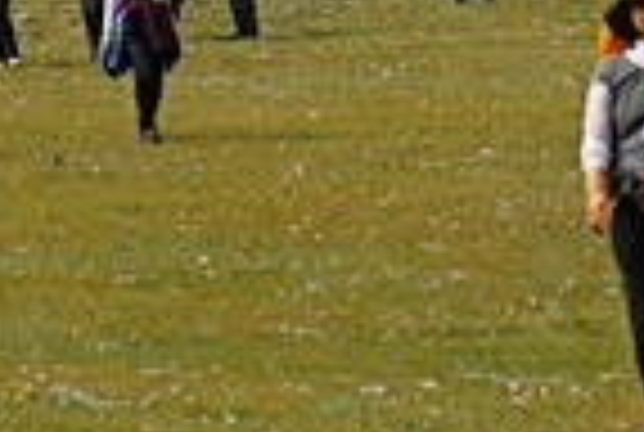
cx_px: -9
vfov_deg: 2.8
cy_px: -279
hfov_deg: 4.2
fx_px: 8748
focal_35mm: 488
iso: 400
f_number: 5.6
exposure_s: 1/2000
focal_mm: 58
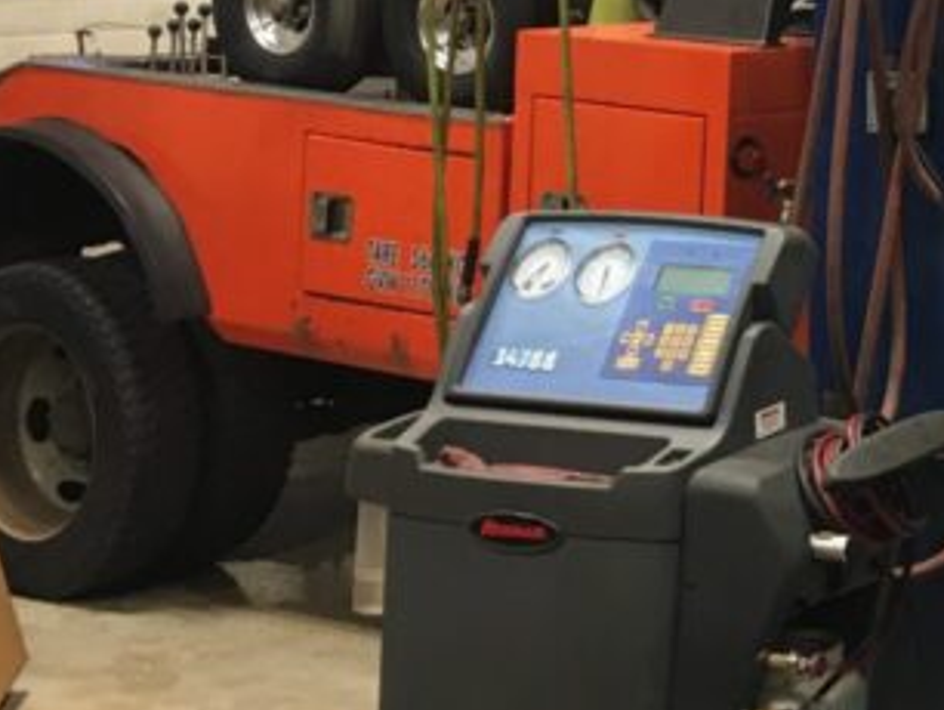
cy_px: -179
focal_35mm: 97
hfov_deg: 18.6
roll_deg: -0.7
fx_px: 2647
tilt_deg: +0.3
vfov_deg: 14.7
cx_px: 1271
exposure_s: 1/30
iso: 80
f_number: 2.2
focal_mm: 4.15
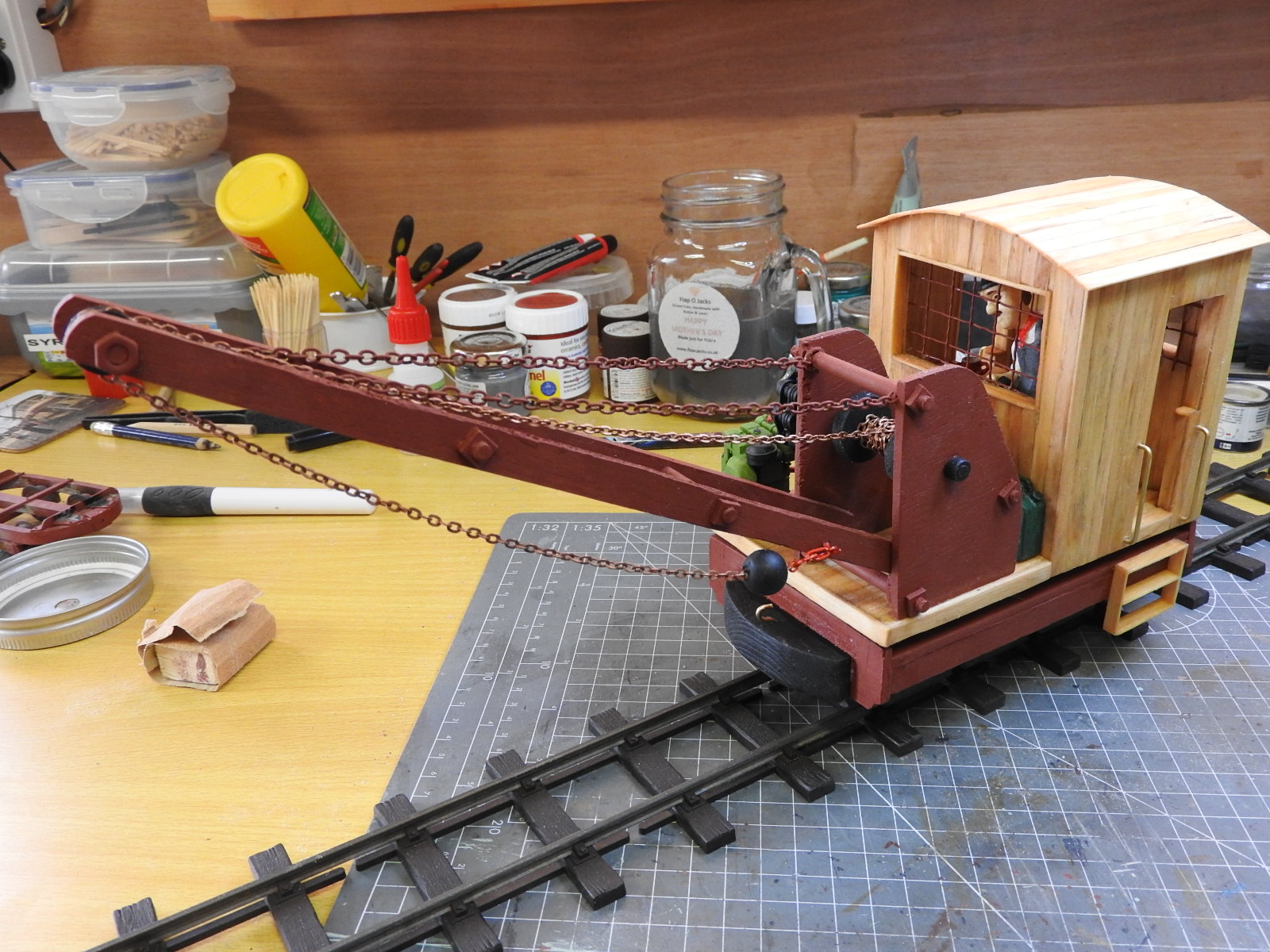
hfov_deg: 60.0
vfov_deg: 46.8
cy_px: 476
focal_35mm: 30
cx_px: 635
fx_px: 1101
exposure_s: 1/30
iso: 320
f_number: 3.5
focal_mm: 5.4
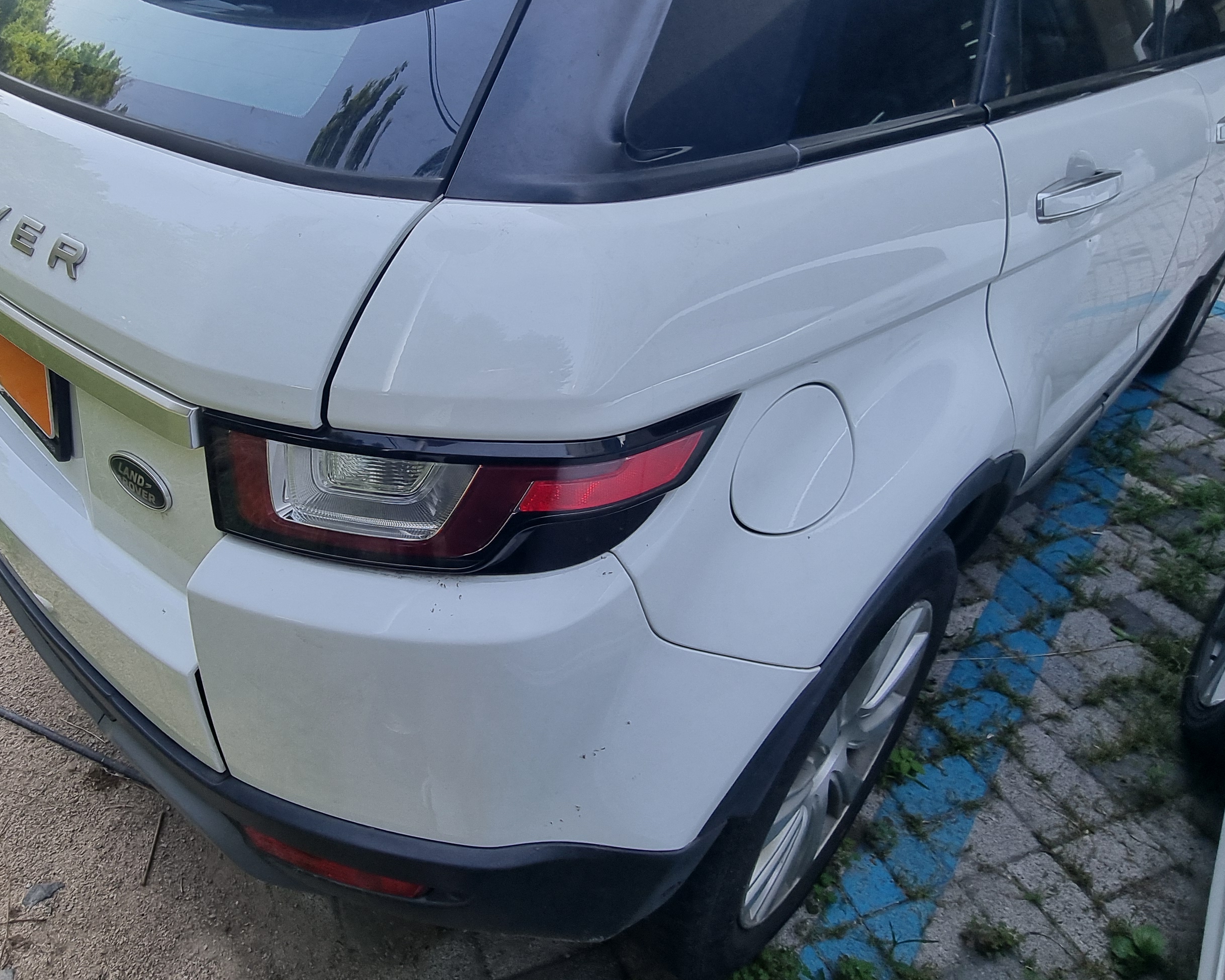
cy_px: 388
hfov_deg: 76.4
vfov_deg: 64.9
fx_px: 761
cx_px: 467
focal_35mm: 21
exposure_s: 1/294
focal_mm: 2.2
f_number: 2.2
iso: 50
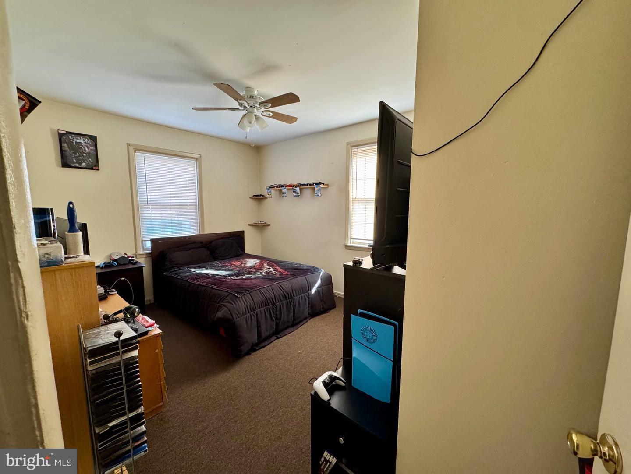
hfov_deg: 102.1
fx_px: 255
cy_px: 237
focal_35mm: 14
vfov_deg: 85.7
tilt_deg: -7.7
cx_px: 316
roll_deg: +0.2
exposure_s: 1/73
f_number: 2.2
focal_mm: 2.22
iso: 320
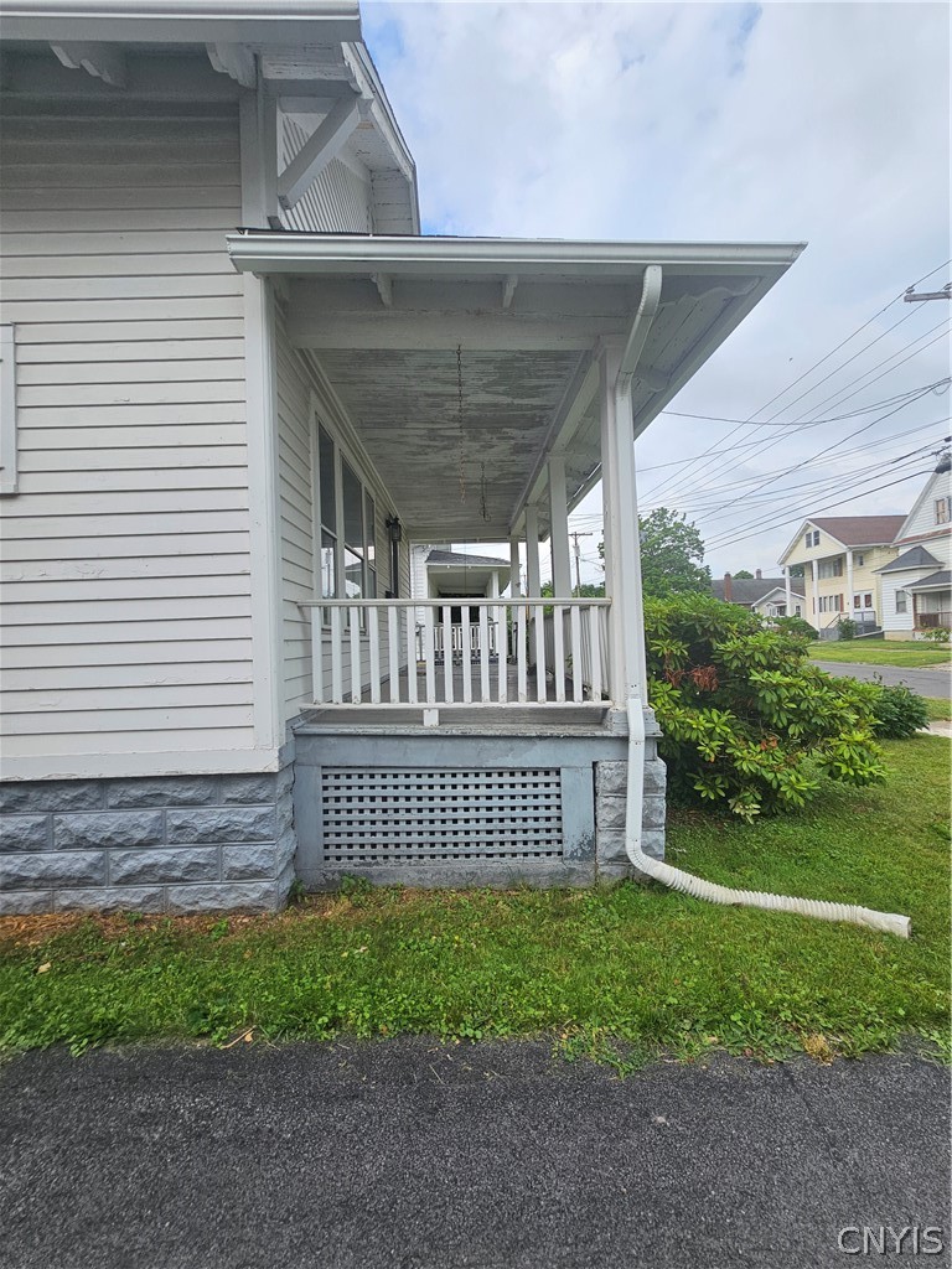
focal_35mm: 13
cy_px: 634
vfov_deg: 106.2
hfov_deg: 89.9
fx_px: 477
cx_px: 476
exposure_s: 1/1000
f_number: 2.2
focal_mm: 2.2
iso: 50
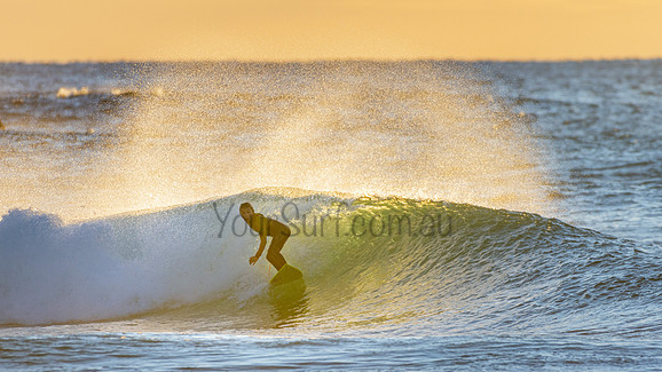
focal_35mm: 847
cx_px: 331
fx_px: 14867
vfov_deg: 1.4
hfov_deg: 2.6
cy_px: 210
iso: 250
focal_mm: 500
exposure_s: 1/1000
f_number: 5.6
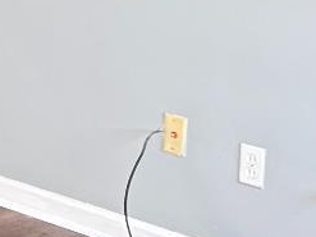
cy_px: -94
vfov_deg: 9.9
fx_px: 1332
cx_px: -389
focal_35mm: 146
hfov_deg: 11.6
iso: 320
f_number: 1.78
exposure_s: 1/60
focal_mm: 6.76
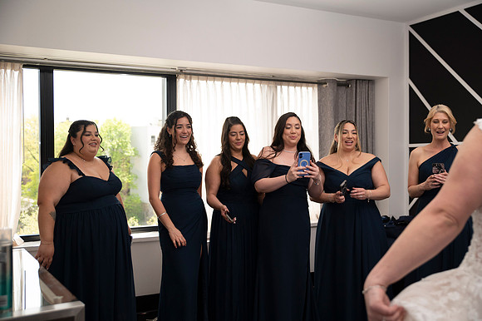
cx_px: 241
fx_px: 508
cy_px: 160
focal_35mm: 38
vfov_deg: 35.0
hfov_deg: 50.7
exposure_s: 1/1600
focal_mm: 38
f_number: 2.8
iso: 1600
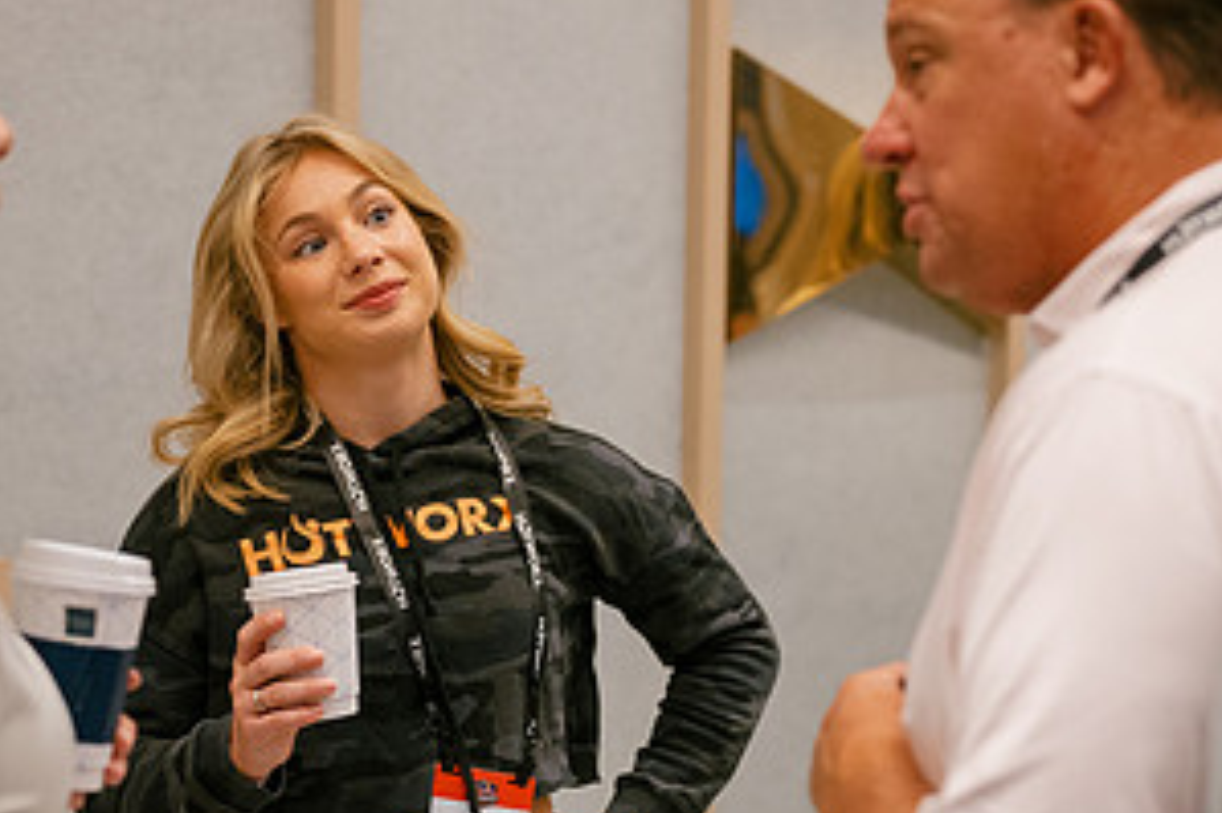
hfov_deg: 21.0
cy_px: 582
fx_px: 3291
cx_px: 495
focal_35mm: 97
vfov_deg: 14.1
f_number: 2.2
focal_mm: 50
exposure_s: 1/125
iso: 1600
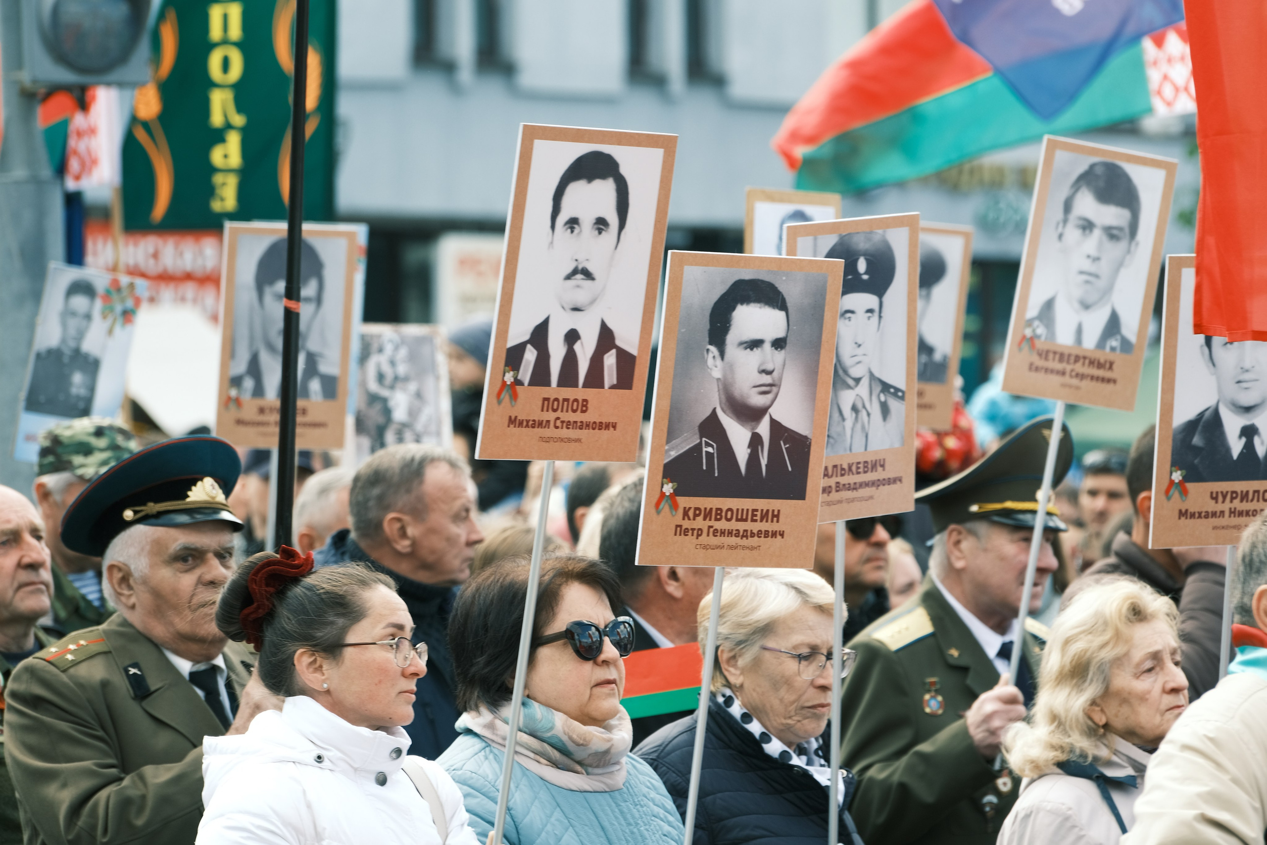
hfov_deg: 10.0
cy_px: 422
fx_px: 7250
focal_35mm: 206
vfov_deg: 6.7
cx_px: 634
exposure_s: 1/200
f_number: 5
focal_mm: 137
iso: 200
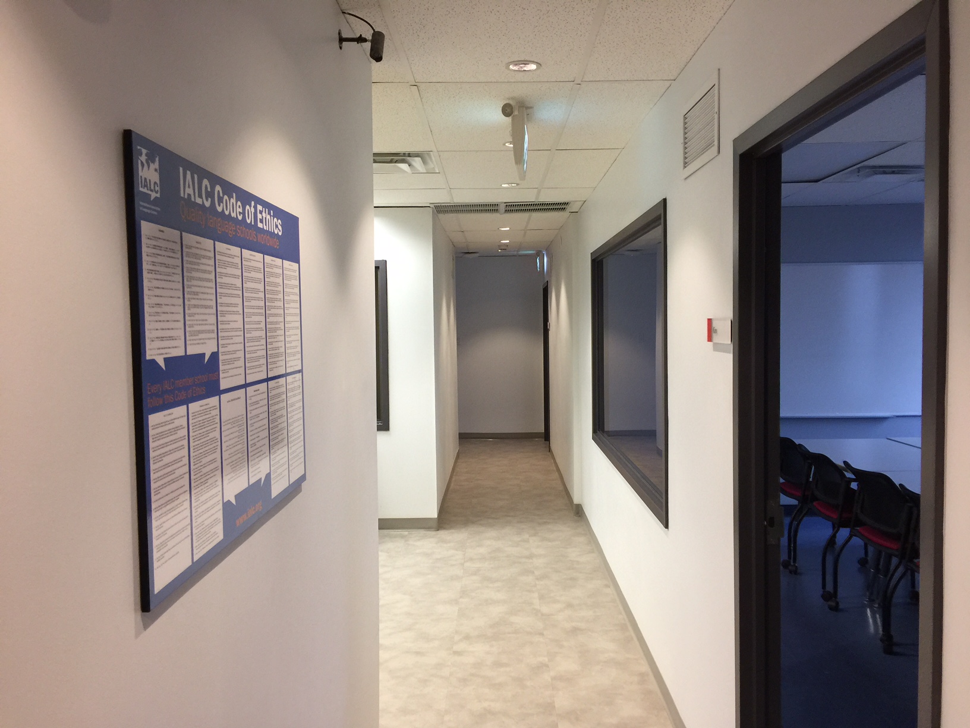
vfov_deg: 48.2
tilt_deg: -2.3
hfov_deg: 61.7
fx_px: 813
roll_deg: +0.0
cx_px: 485
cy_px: 364
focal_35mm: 29
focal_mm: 4.15
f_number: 2.2
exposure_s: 1/15
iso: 50
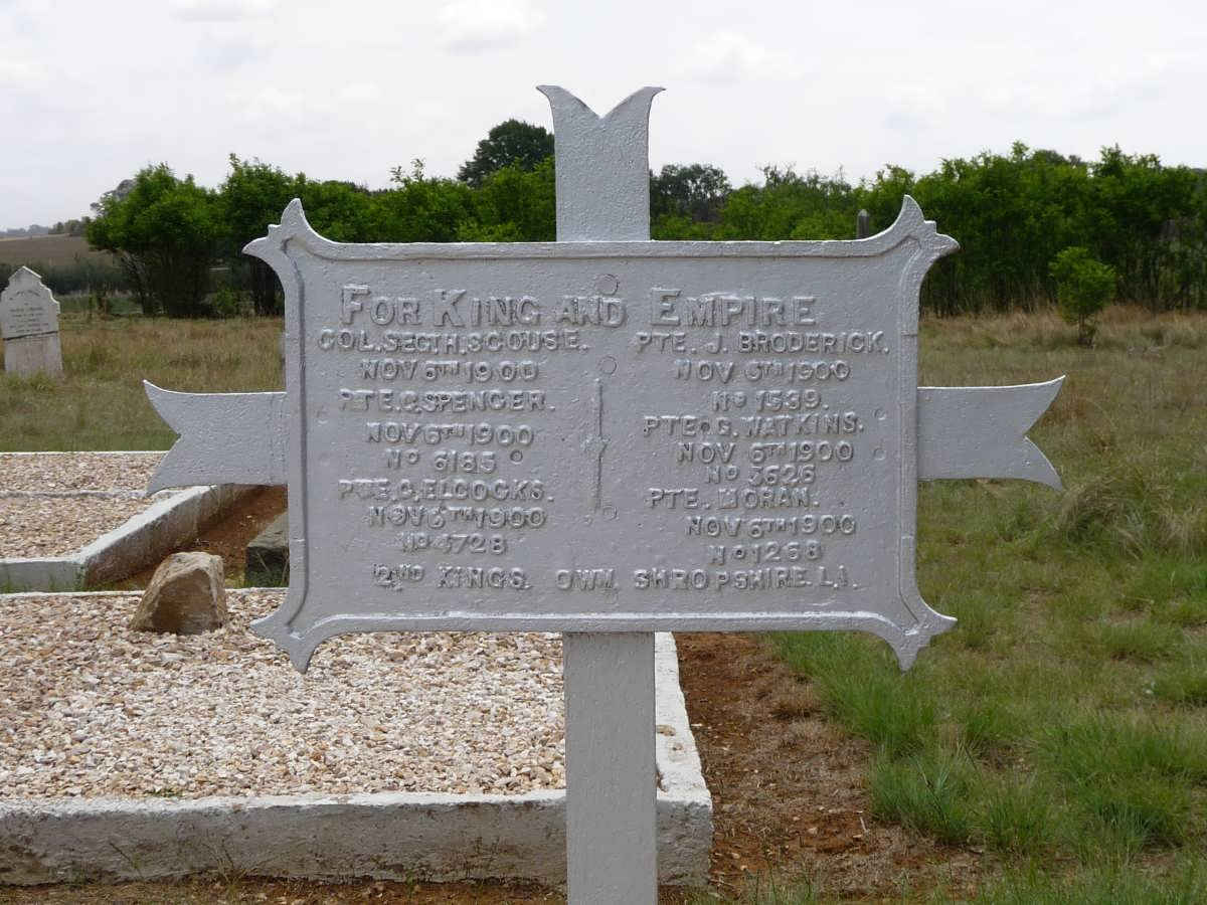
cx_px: 604
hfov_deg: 33.2
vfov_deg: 25.2
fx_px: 2022
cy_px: 452
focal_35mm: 58
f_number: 4
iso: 100
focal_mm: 7.1
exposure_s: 1/640
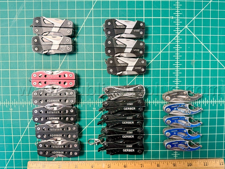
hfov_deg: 65.3
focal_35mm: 27
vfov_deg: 51.3
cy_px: 91
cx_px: 119
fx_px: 176
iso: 160
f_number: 1.78
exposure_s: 1/170
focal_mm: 6.76
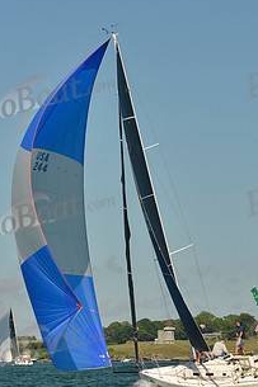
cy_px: 268
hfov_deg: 7.8
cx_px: 181
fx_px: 1883
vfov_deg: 11.7
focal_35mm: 175
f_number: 6.3
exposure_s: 1/1250
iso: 400
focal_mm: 92
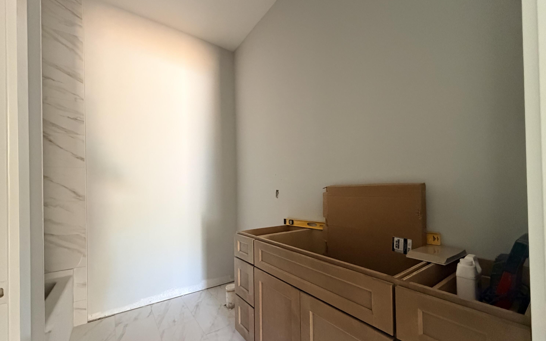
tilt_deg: +0.6
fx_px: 223
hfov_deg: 101.5
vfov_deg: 74.5
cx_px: 276
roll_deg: +1.4
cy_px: 190
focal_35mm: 15
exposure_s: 1/60
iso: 800
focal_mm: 2.22
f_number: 2.2
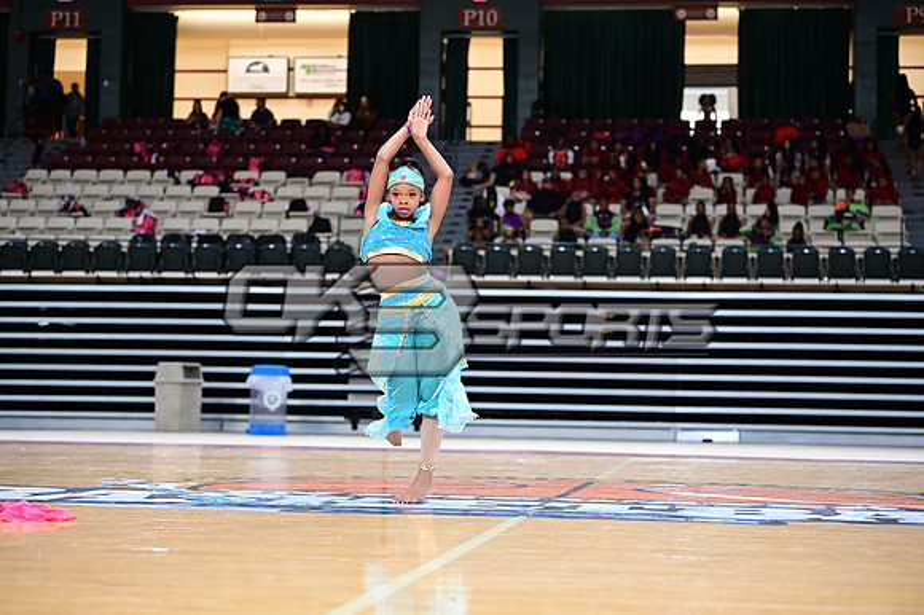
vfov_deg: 17.0
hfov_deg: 25.4
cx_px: 462
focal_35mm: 80
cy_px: 308
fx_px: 2052
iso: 6400
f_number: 3.2
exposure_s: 1/1000
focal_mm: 80
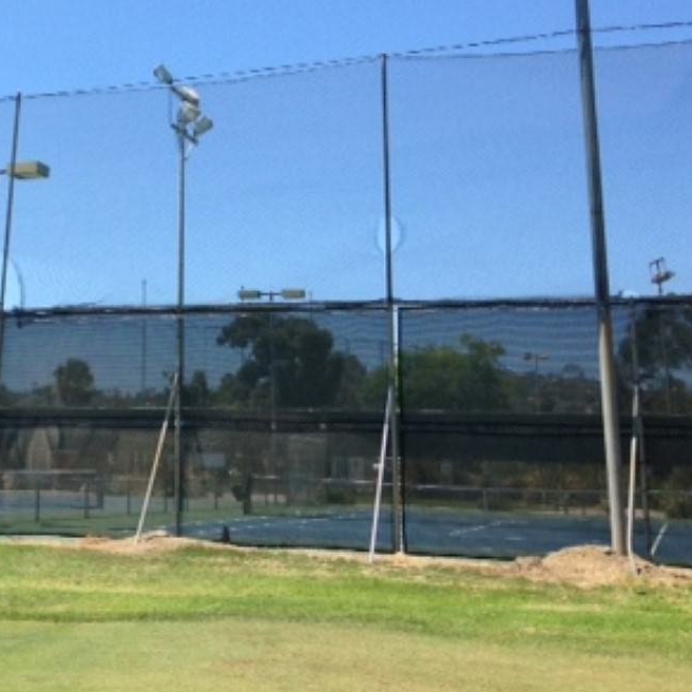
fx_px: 1447
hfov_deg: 26.1
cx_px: 88
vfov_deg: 26.4
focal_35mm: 64
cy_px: 147
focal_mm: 4.12
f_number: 2.4
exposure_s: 1/1106
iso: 50
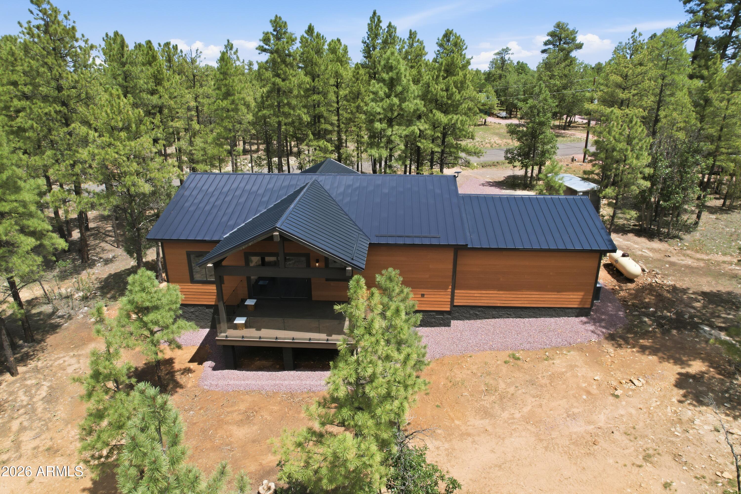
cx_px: 370
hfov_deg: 78.6
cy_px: 247
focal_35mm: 22
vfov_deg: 57.2
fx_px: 453
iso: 120
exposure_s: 1/1600
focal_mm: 8.4
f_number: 2.8
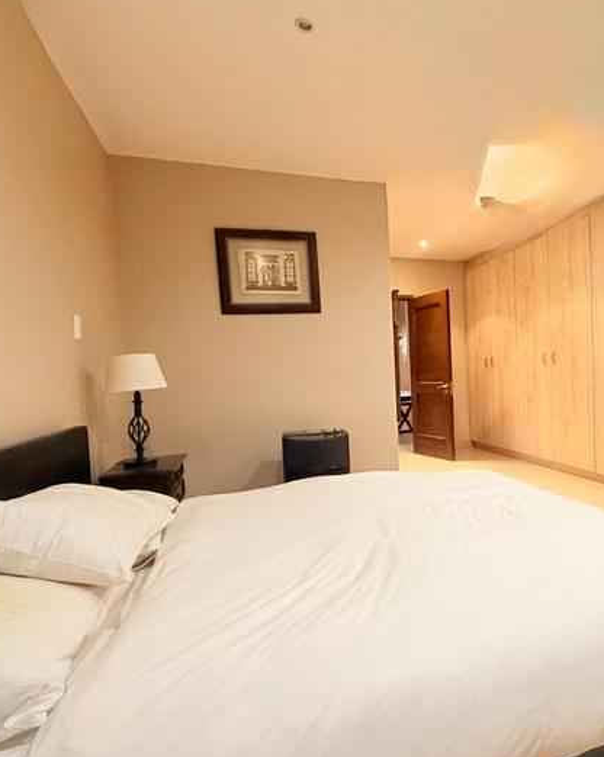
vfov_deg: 77.6
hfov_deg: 63.1
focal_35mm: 21
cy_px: 397
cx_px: 423
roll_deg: +2.8
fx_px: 470
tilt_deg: -2.7
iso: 400
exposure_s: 1/50
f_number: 2.2
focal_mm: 2.22
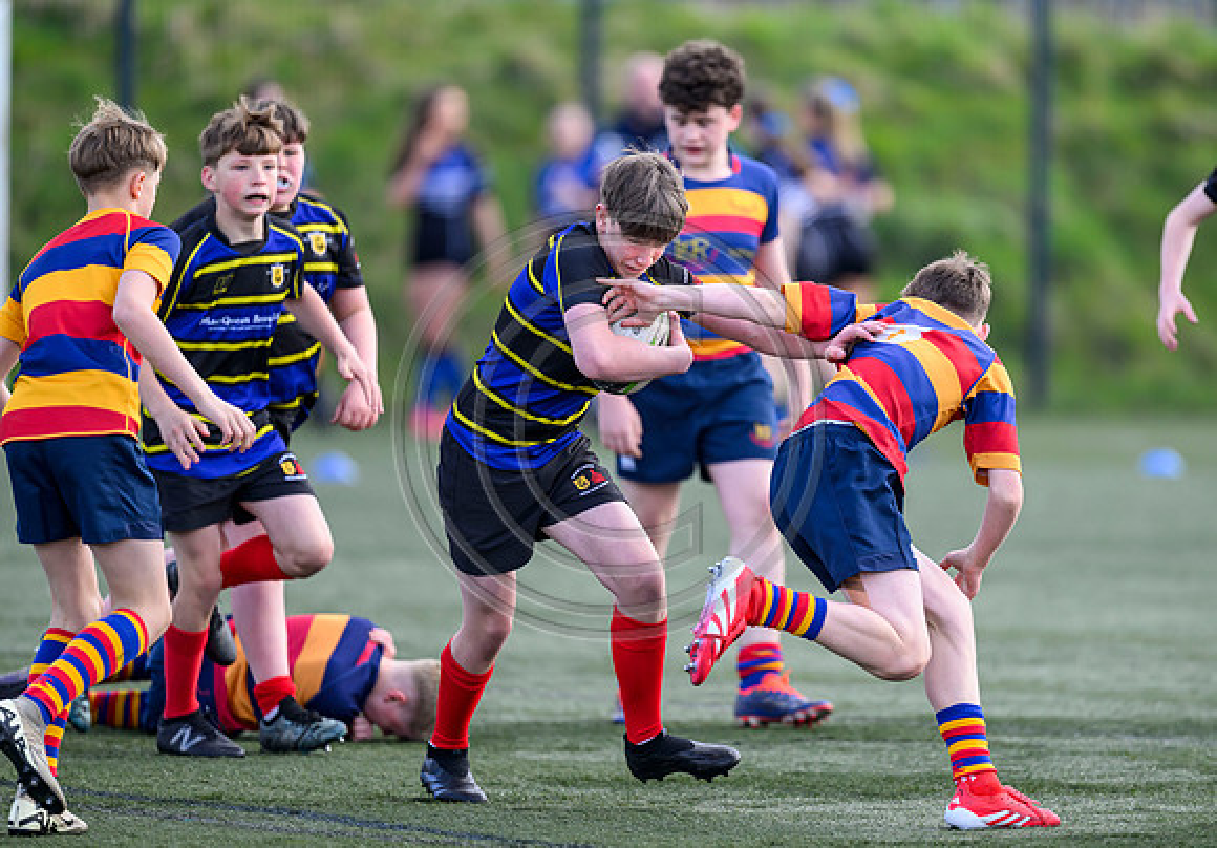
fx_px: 15537
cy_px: 388
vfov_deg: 3.1
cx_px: 693
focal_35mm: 453
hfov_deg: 4.5
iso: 500
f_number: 2.8
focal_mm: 400
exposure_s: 1/1600
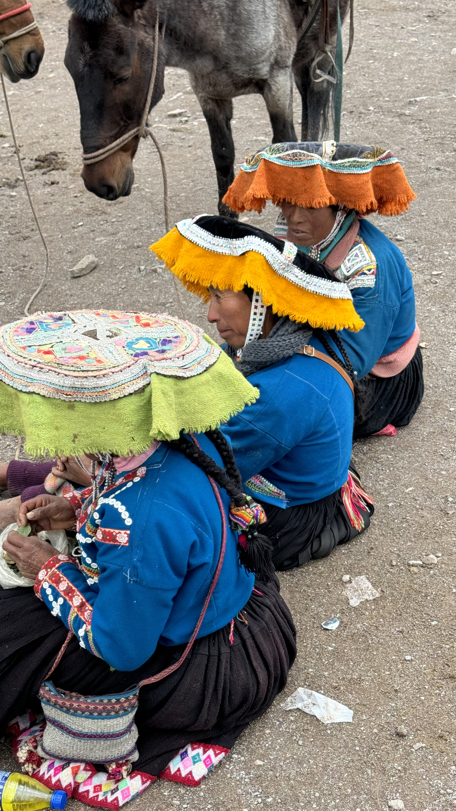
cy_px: 410
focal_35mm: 53
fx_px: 1139
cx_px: 259
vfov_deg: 39.2
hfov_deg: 22.6
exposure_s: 1/1818
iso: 64
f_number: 1.78
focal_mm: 6.76
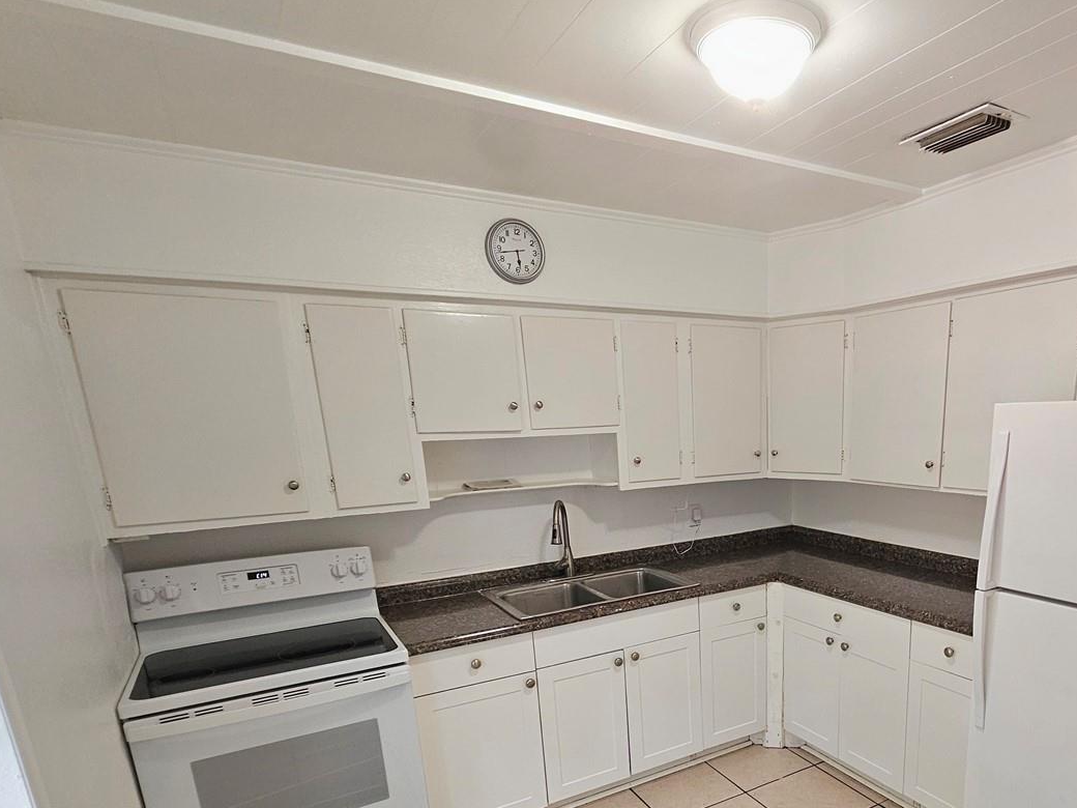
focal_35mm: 20
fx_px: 622
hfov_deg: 79.0
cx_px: 720
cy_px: 584
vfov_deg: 63.0
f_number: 2.2
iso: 200
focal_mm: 2.2
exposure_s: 1/60.2
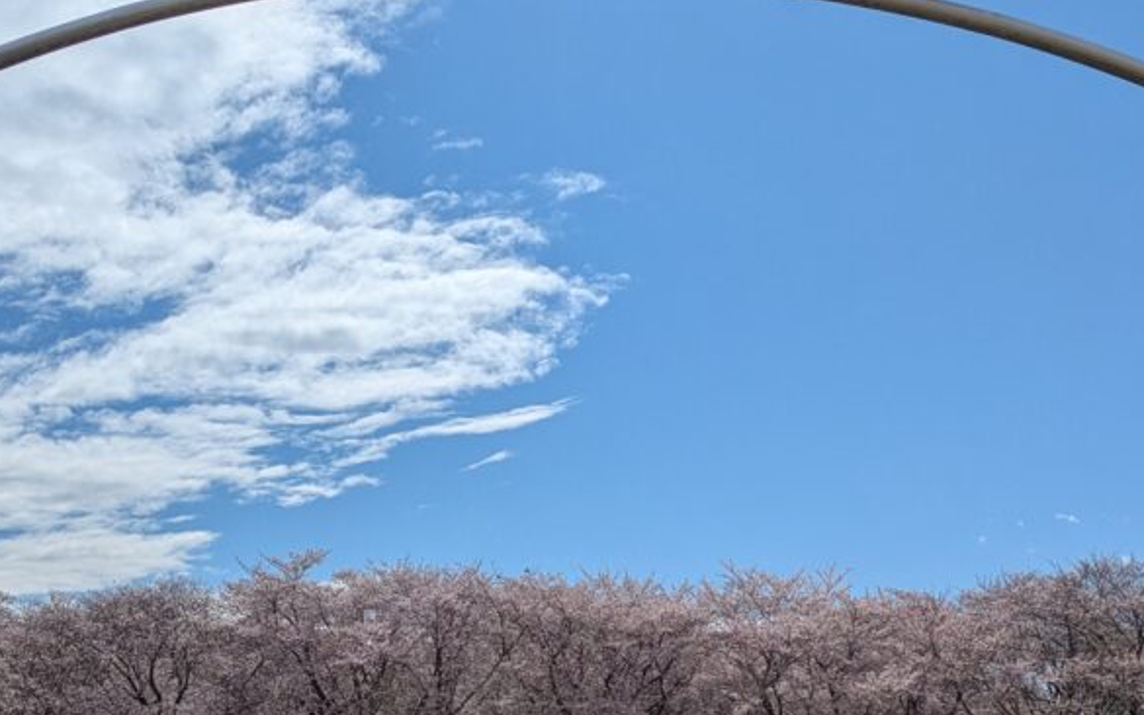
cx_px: 520
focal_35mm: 58
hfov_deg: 35.1
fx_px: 1809
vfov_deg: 21.9
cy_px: 620
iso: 52
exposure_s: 1/10101
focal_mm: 5.43
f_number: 1.89
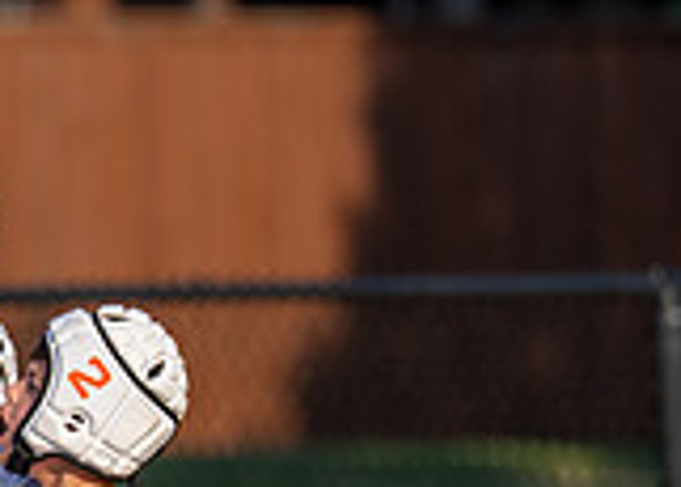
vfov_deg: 1.5
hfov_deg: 2.1
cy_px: 369
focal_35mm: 973
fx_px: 18819
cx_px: -380
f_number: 2.8
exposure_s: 1/2500
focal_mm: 200
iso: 200
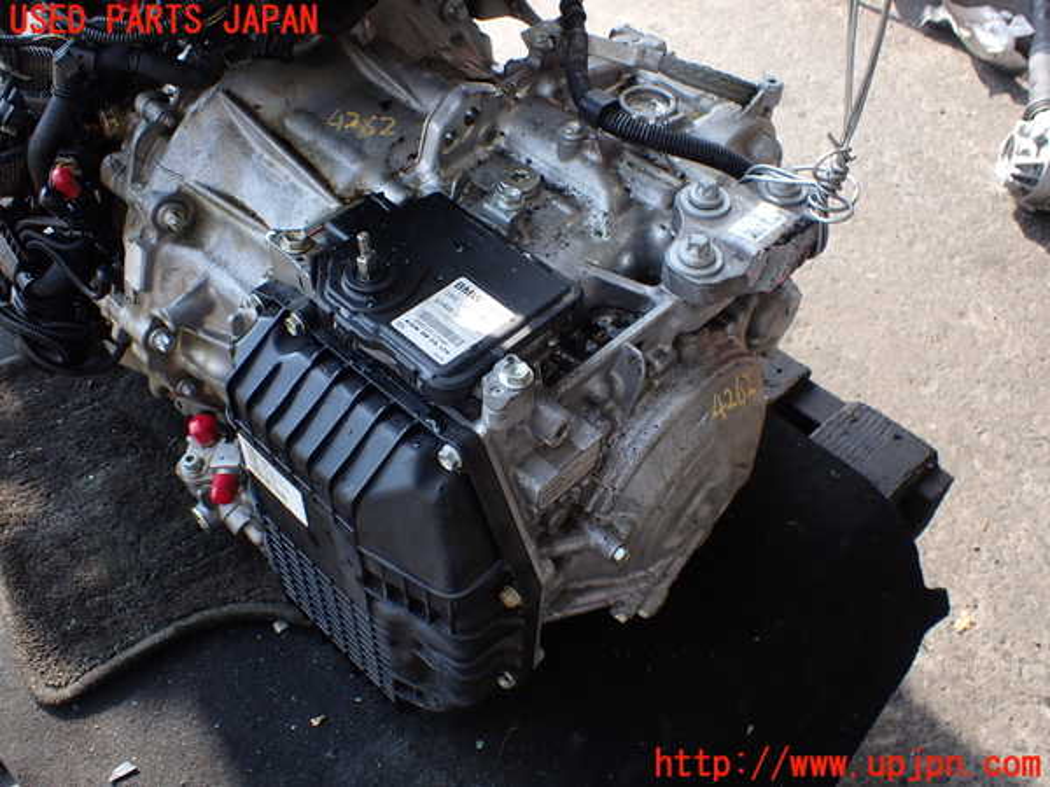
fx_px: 910
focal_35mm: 30
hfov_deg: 60.0
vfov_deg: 46.8
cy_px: 394
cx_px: 525
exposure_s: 1/200
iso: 100
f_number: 3.2
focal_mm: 5.4
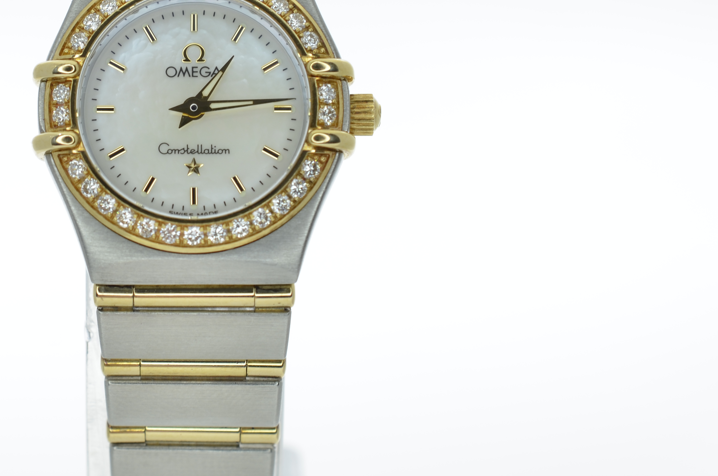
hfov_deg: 19.0
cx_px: 152
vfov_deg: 12.7
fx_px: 2130
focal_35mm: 107
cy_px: 153
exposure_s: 1/50
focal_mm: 40
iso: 125
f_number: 8
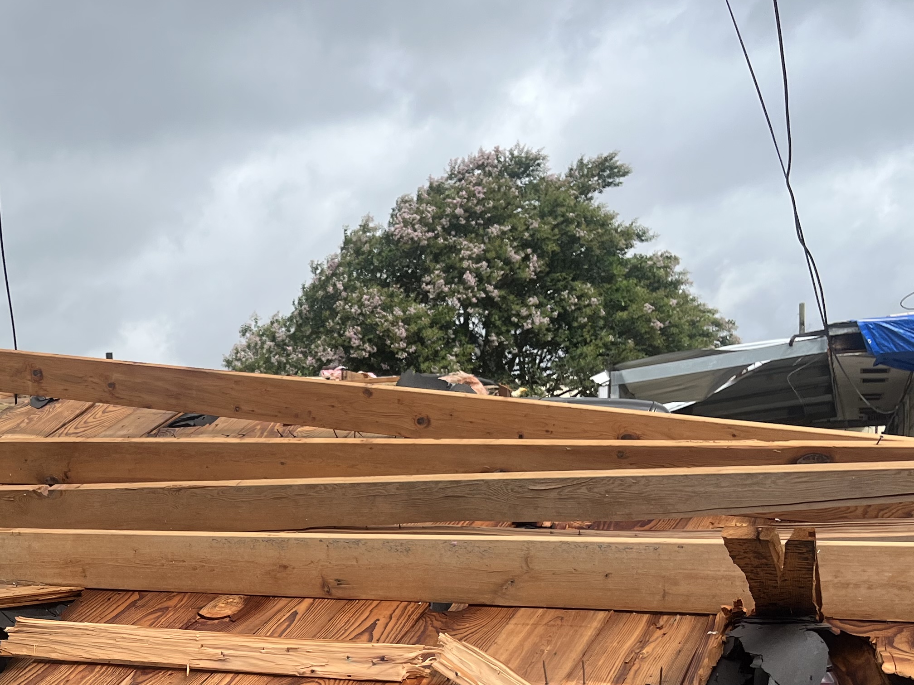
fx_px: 1373
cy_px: 658
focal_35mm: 52
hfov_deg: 35.2
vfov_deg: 26.7
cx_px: 138
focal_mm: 5.1
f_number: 1.6
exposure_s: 1/1957
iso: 50
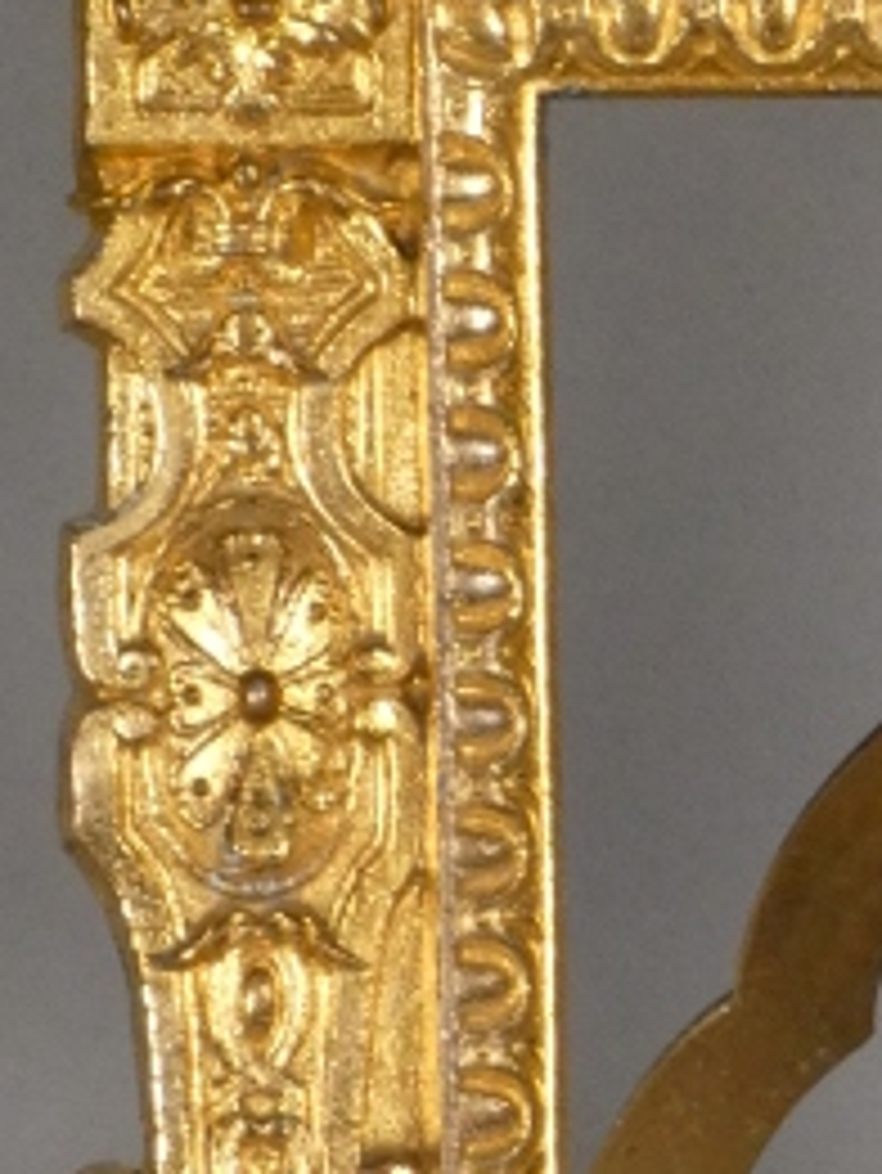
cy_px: 918
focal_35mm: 431
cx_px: 994
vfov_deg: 4.6
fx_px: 14630
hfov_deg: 3.4
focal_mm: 19.7
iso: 500
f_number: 5
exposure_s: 1/125
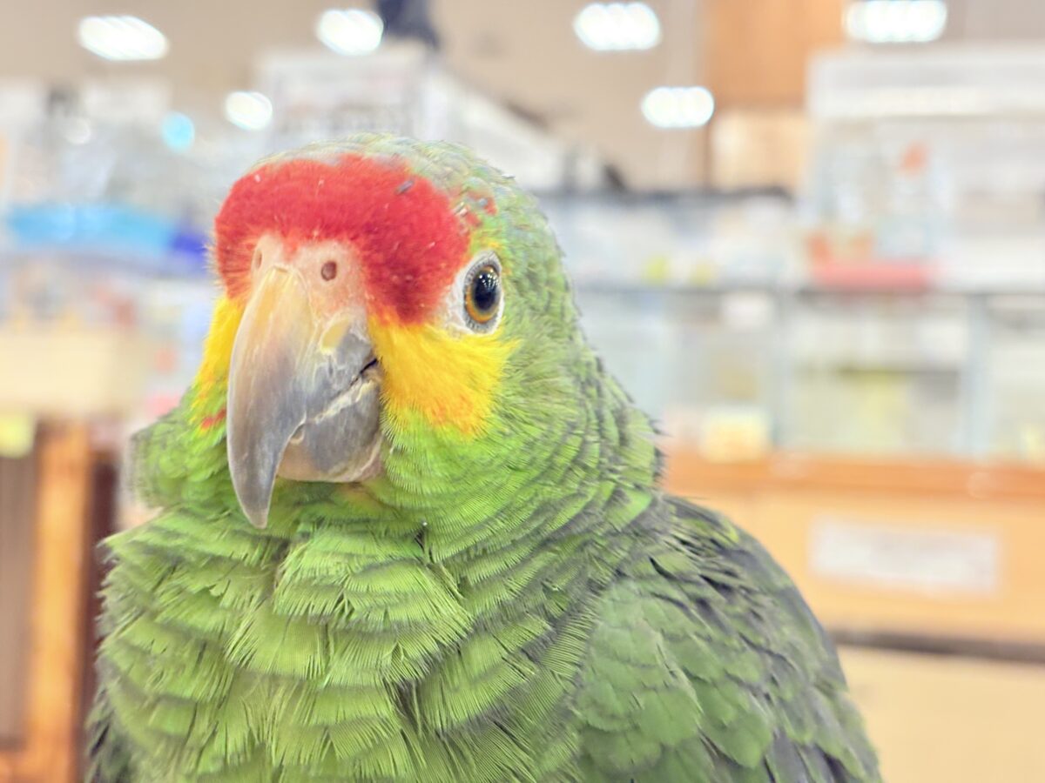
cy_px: 392
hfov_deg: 36.8
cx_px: 522
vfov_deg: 28.0
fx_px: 1570
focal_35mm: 52
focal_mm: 5.96
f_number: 1.6
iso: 64
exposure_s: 1/50
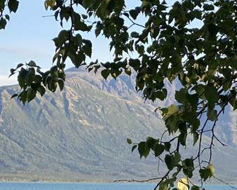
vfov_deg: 8.0
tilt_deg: -3.4
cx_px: 191
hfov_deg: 10.0
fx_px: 1348
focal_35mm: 192
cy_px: 241
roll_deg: +0.0
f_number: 2
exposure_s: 1/366
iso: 20
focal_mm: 6
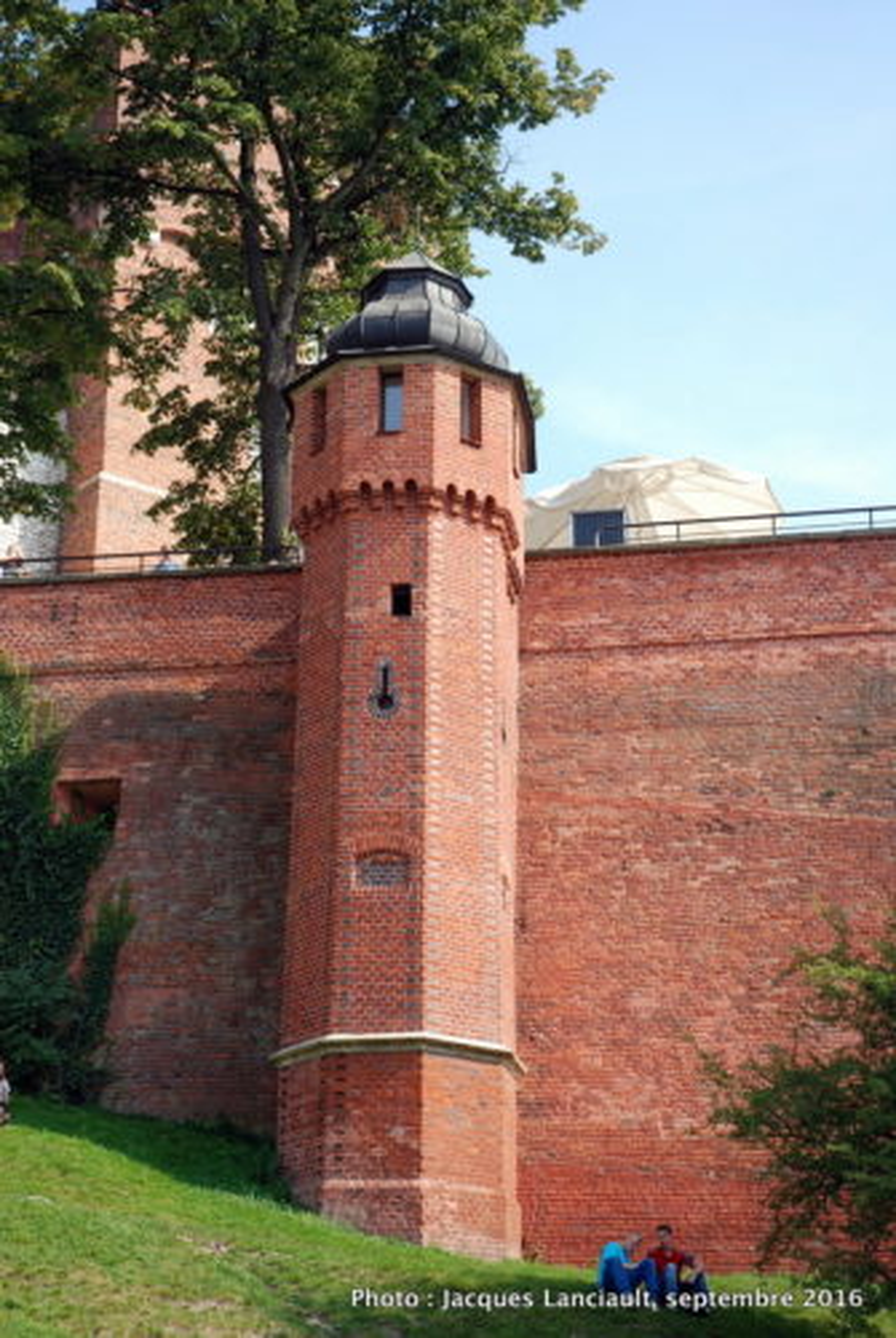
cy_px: 669
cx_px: 448
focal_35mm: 66
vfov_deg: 30.5
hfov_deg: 20.7
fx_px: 2455
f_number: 6.3
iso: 100
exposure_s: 1/160
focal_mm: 44
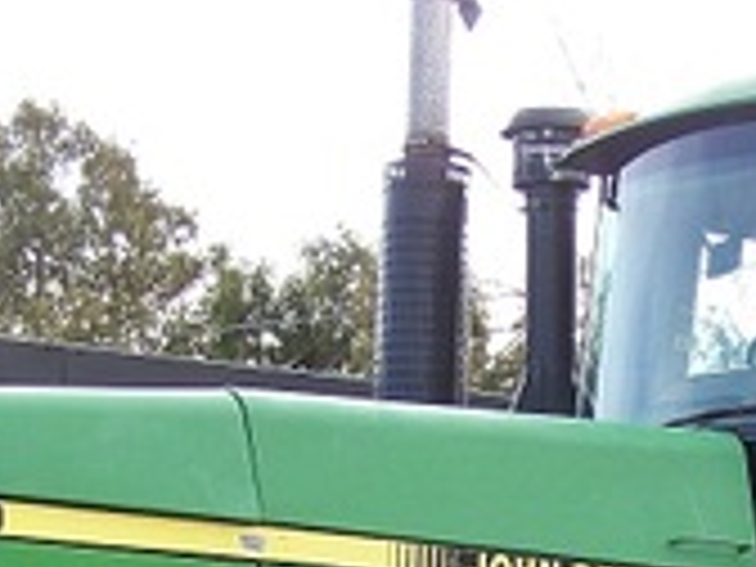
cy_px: 842
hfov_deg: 15.8
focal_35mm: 123
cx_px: 684
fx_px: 2686
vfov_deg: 11.6
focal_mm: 6.3
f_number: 2.8
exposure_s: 1/160
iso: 64
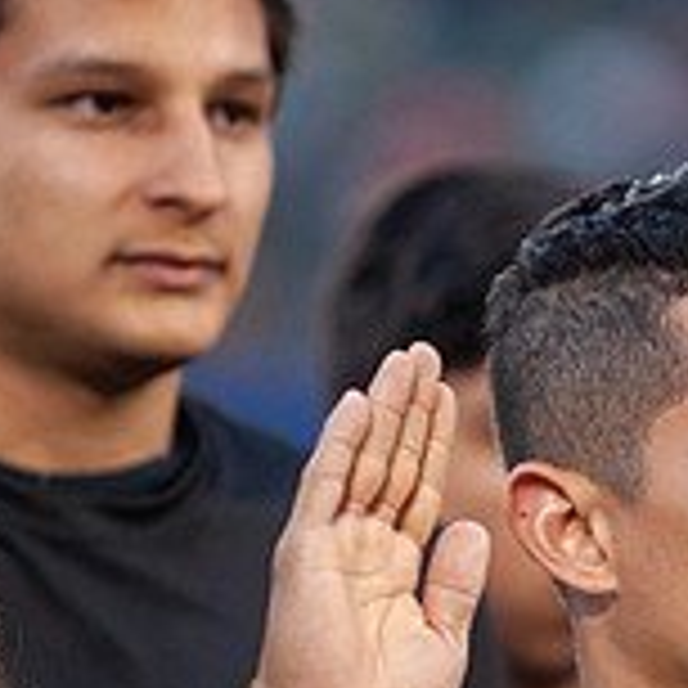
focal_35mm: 642
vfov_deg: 2.7
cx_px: 773
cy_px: 648
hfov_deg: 2.7
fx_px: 14436
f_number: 2.8
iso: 1600
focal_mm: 200
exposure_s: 1/1000
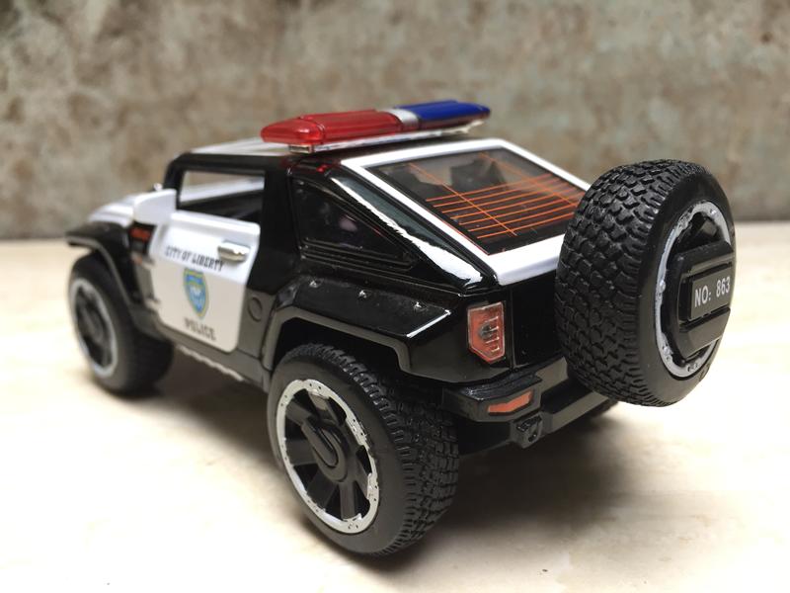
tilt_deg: -19.0
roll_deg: -0.1
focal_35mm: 29
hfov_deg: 61.7
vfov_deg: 48.2
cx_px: 395
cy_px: 296
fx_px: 662
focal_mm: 4.15
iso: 50
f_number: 2.2
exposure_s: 1/100
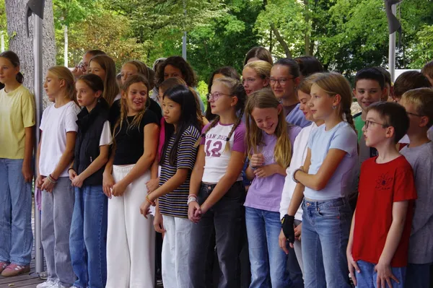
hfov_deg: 28.1
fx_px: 865
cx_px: 216
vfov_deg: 18.9
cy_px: 144
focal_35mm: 72
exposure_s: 1/125
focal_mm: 48
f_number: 5.6
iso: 400
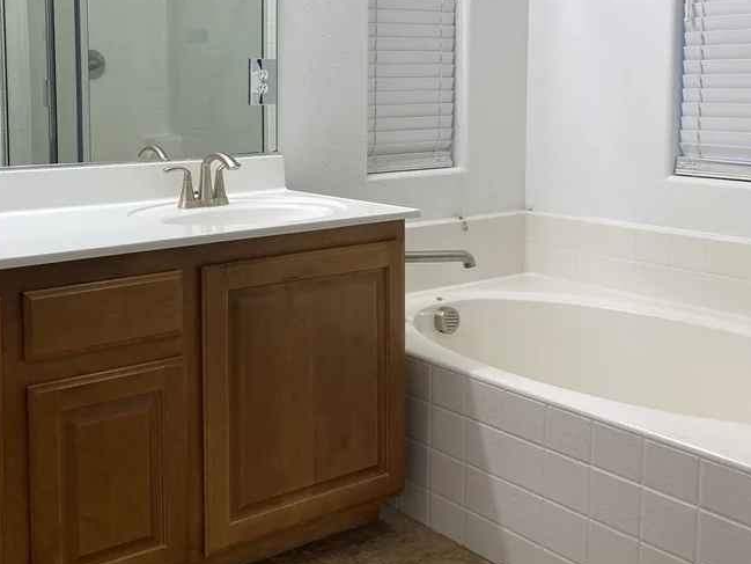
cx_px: 211
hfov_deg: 44.6
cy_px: 161
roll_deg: +0.2
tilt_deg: -3.9
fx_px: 890
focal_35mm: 41
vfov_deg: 34.6
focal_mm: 4.25
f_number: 1.8
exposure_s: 1/120
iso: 50
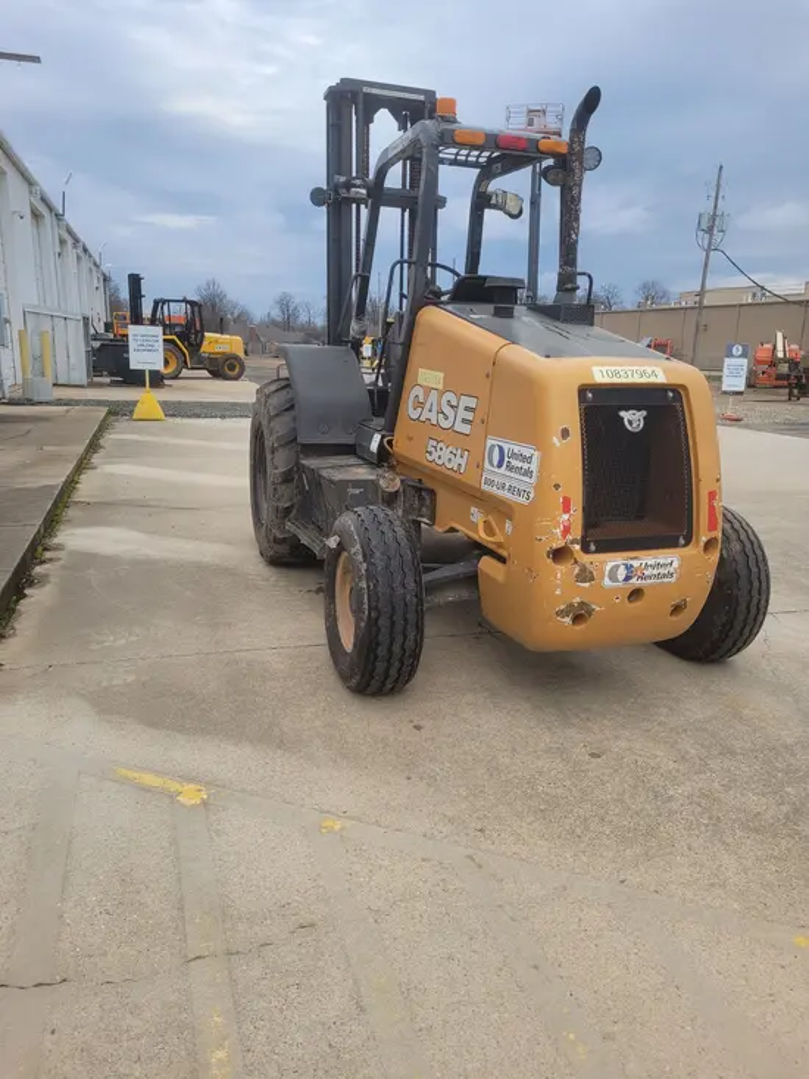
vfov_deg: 67.3
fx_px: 810
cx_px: 404
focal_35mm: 26
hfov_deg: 53.1
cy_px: 540
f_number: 1.8
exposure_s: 1/690
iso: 40
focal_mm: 5.4
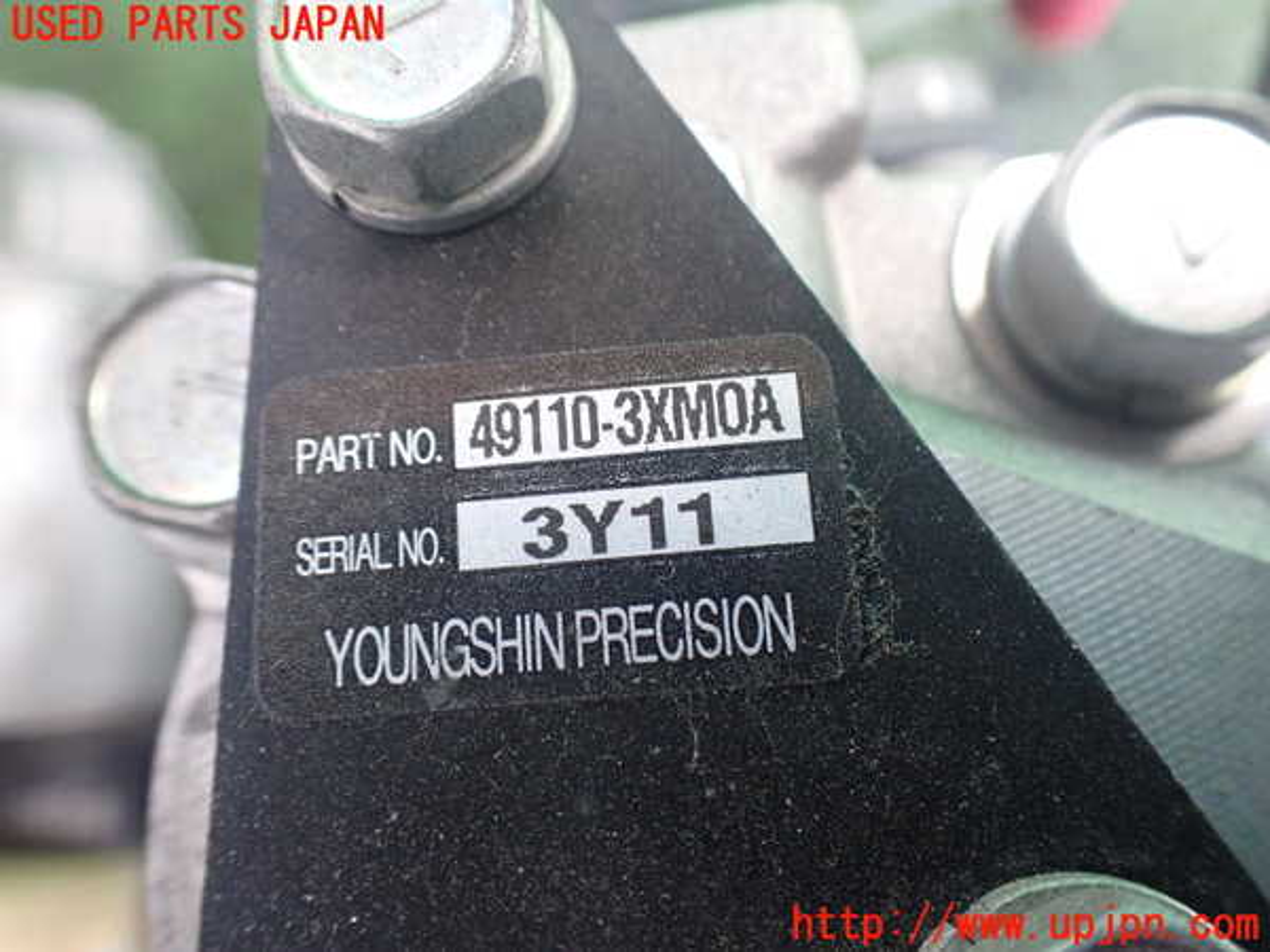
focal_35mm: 30
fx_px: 1101
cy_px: 476
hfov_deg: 60.0
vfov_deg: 46.8
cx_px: 635
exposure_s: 1/50
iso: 800
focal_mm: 5.4
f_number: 2.3
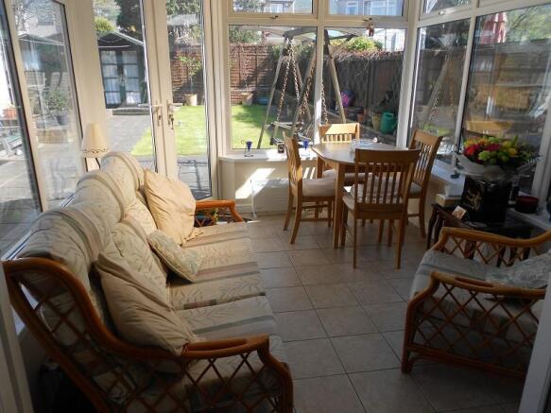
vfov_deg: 53.0
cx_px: 276
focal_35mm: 26
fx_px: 414
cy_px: 206
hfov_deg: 67.3
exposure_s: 1/200
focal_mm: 4.6
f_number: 3.2
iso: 80
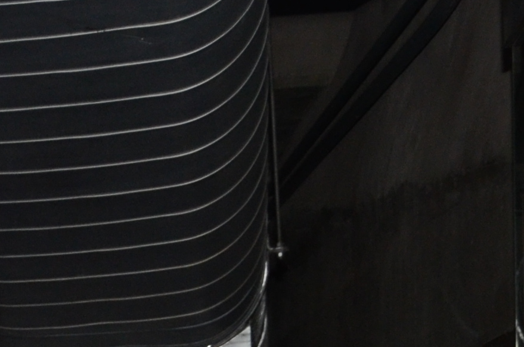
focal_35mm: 185
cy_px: 891
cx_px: -138
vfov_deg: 6.9
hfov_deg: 10.9
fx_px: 2687
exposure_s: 1/80
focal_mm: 22
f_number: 4.5
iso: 800
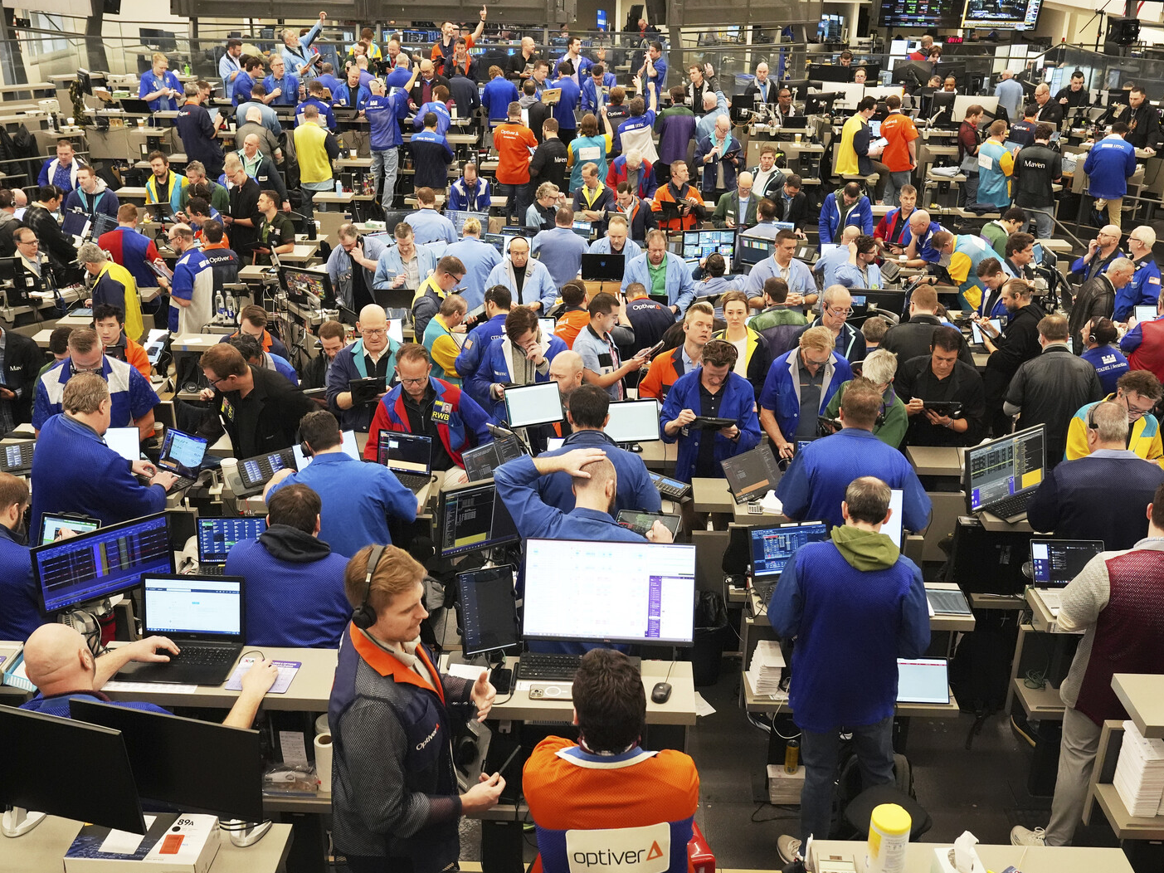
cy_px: 439
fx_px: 1143
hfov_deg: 53.9
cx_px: 603
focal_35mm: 34
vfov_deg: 41.8
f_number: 5.6
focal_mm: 31
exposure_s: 1/200
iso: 6400
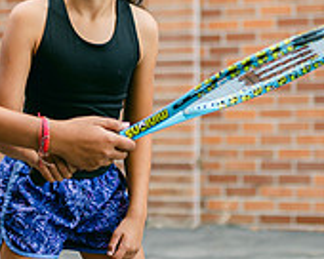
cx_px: 137
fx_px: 1074
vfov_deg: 13.7
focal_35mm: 112
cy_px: 55
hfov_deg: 17.1
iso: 100
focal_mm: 35
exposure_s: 1/400
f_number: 1.4
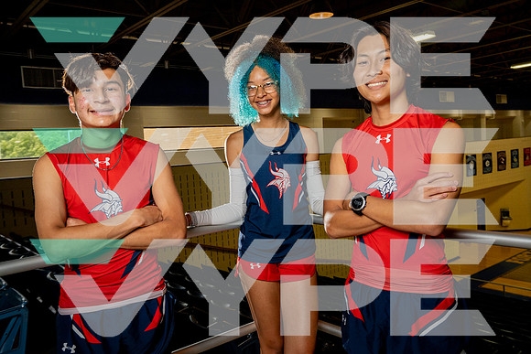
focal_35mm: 31
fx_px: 457
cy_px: 177
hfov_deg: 60.3
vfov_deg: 42.3
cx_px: 266
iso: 800
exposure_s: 1/250
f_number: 6.3
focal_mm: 31
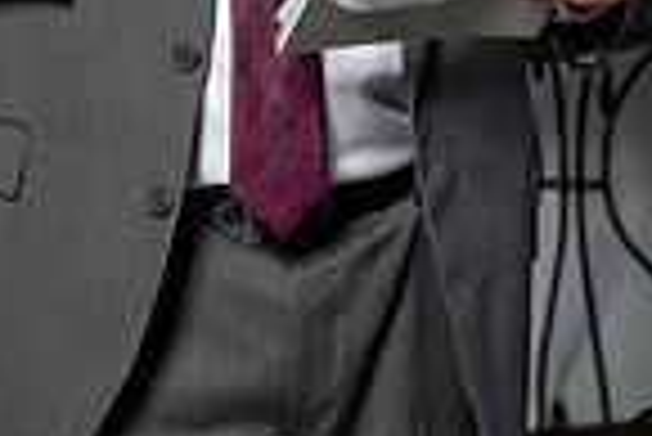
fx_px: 5167
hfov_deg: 7.2
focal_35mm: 285
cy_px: -38
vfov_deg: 4.8
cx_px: 359
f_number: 4
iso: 1000
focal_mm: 70
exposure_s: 1/200
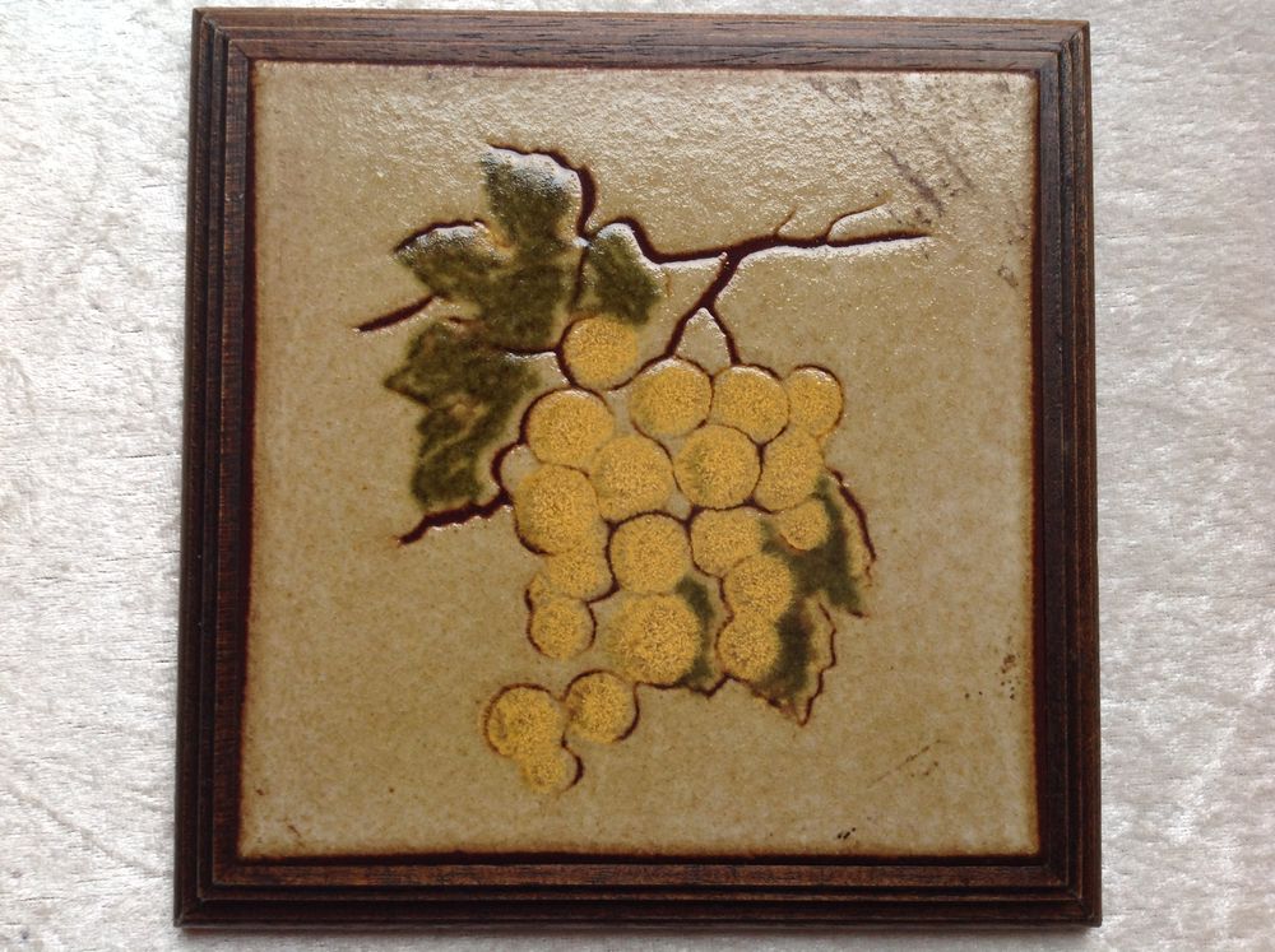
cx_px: 638
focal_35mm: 35
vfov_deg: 40.6
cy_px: 476
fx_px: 1287
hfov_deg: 52.7
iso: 80
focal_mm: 4.28
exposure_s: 1/15
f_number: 2.4
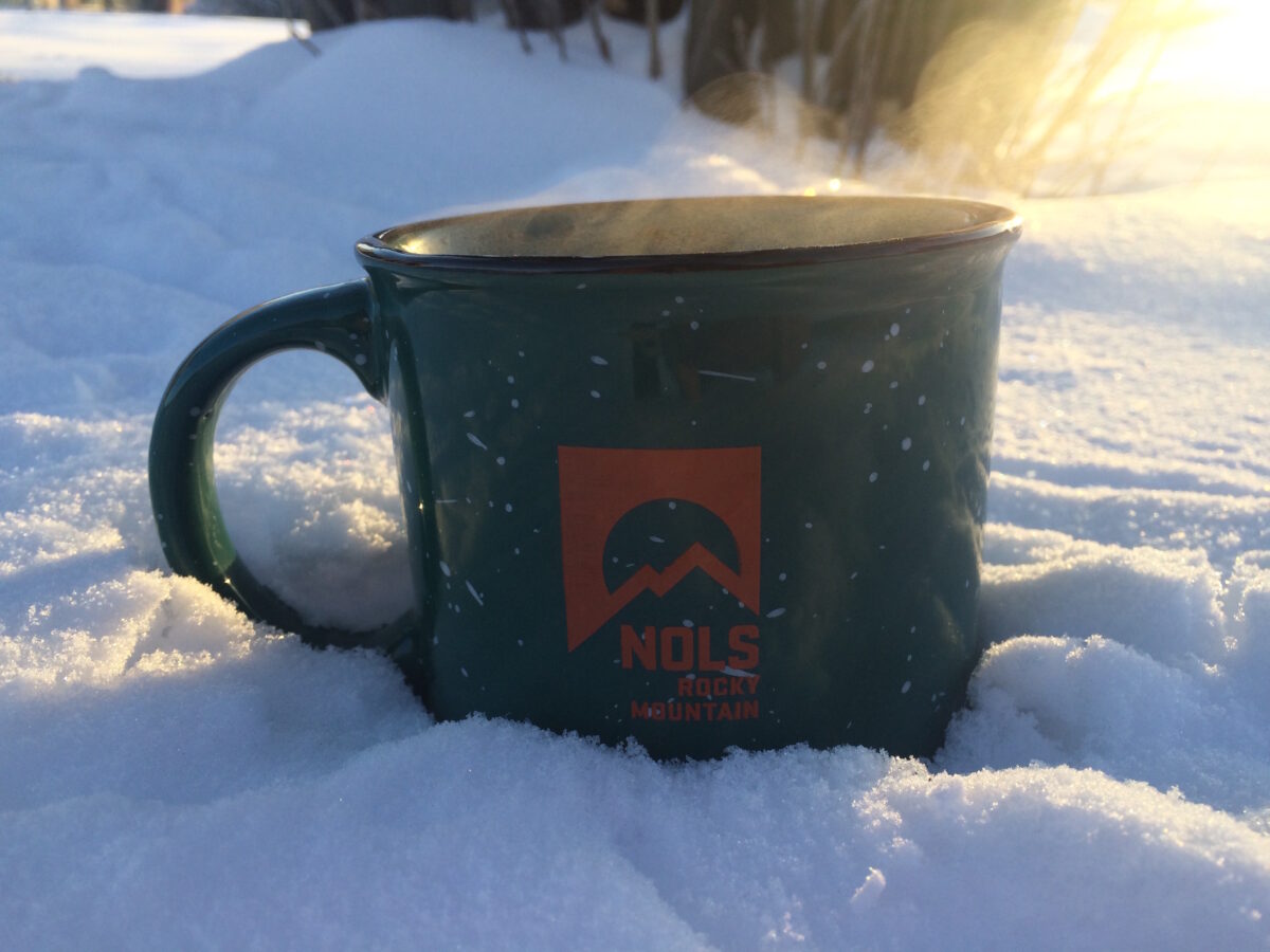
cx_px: 635
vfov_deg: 48.2
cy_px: 476
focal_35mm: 29
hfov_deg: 61.7
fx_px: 1064
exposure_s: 1/376
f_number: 2.2
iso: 32
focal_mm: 4.15
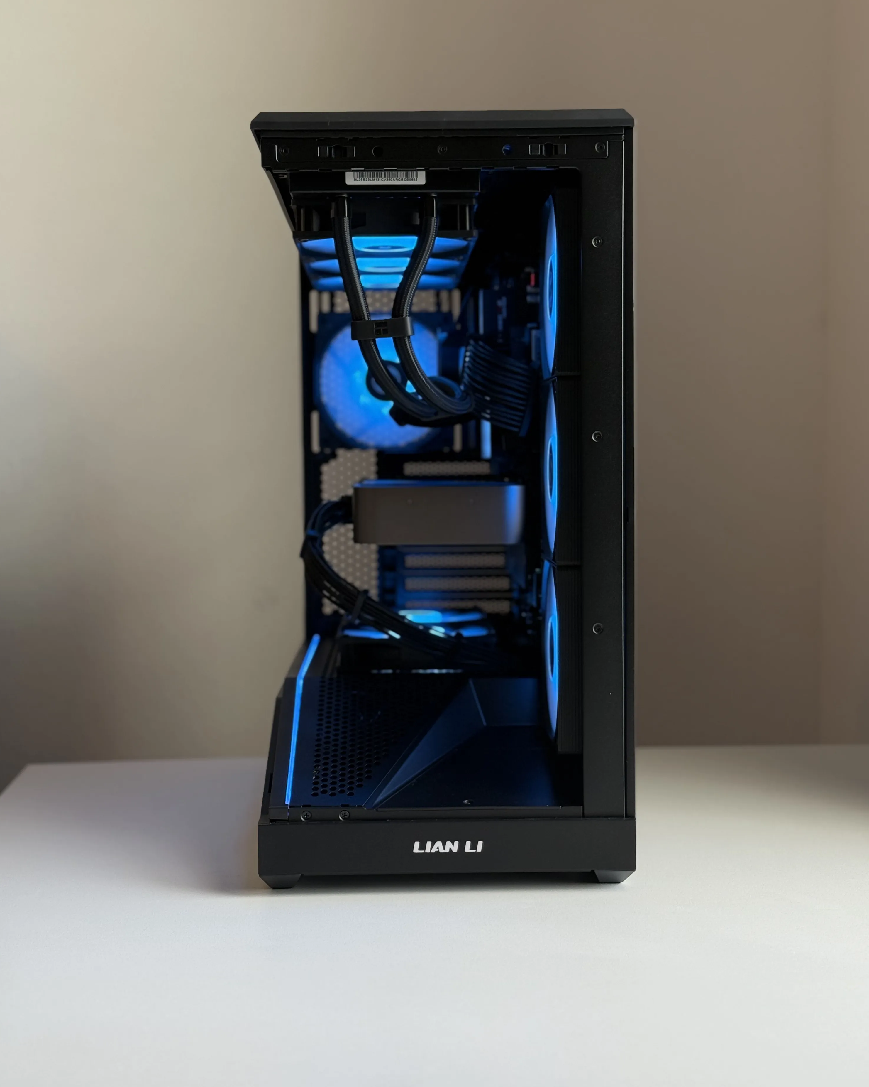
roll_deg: -1.0
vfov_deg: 36.6
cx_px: 435
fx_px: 1640
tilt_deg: -0.7
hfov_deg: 29.7
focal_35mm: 51
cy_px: 511
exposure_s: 1/120
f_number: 1.78
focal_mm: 6.76
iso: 160
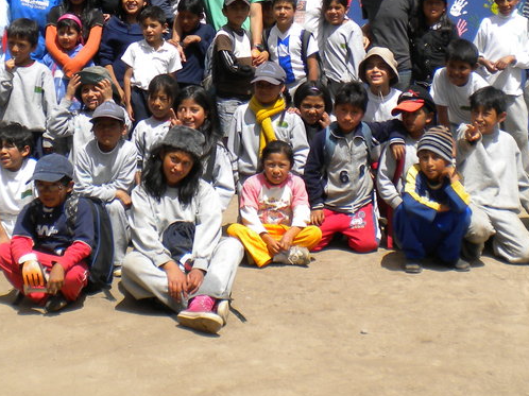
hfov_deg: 27.0
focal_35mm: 72
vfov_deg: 20.2
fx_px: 1100
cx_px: 228
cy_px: 86
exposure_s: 1/813
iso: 80
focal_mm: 6.3
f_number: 4.6
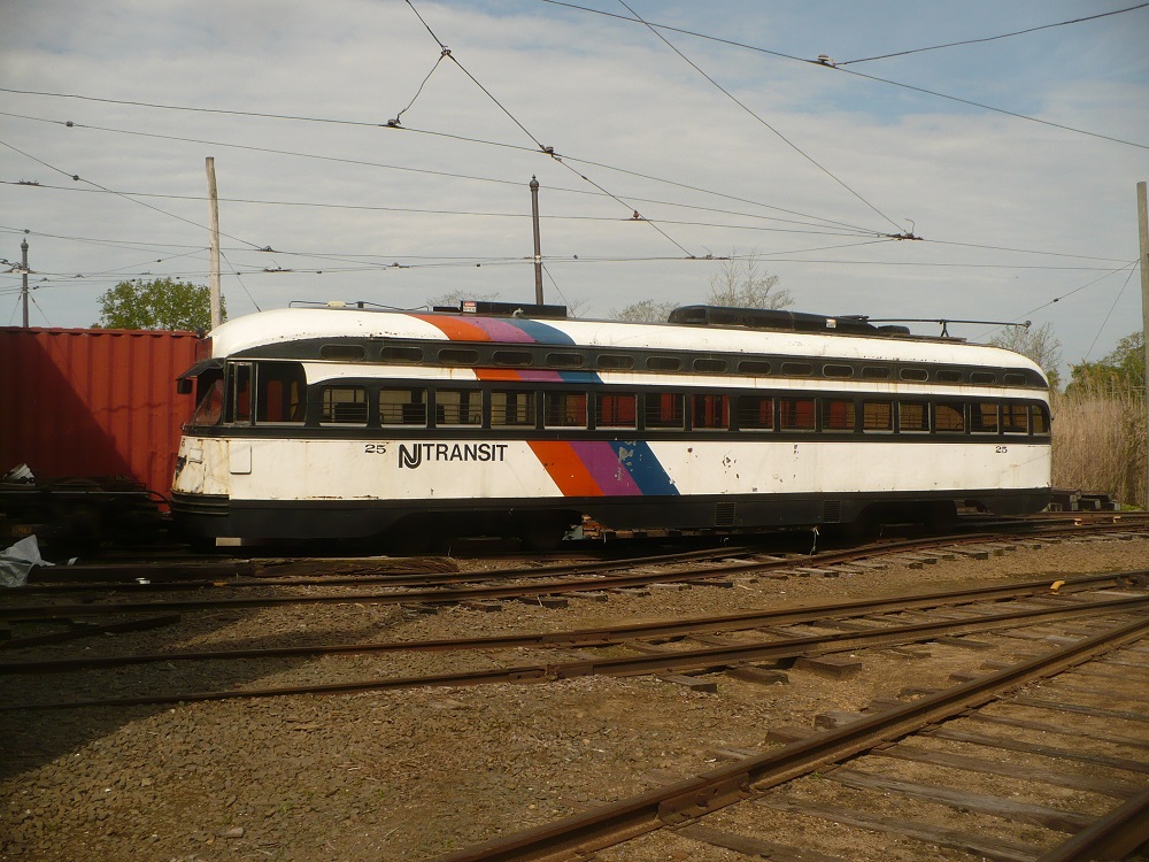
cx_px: 574
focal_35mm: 37
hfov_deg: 50.1
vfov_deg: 38.7
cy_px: 431
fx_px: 1228
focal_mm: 6.1
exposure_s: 1/320
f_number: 8
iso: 100
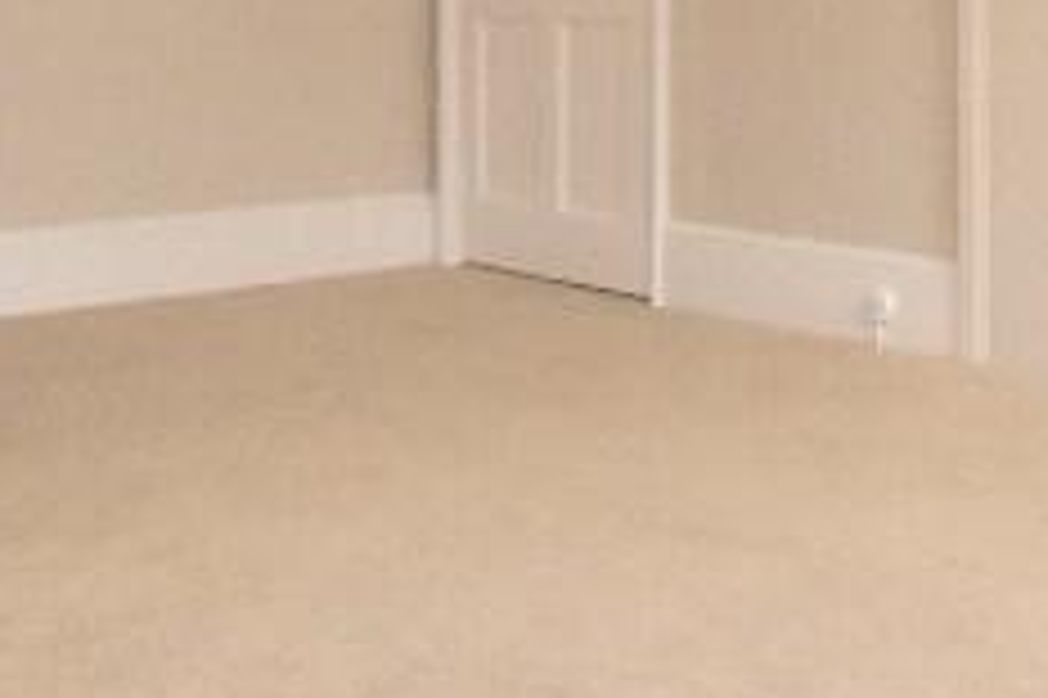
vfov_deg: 19.5
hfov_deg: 30.4
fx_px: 1920
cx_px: 670
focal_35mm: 66
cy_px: -124
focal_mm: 10
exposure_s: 1/800
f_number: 6.3
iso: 3200
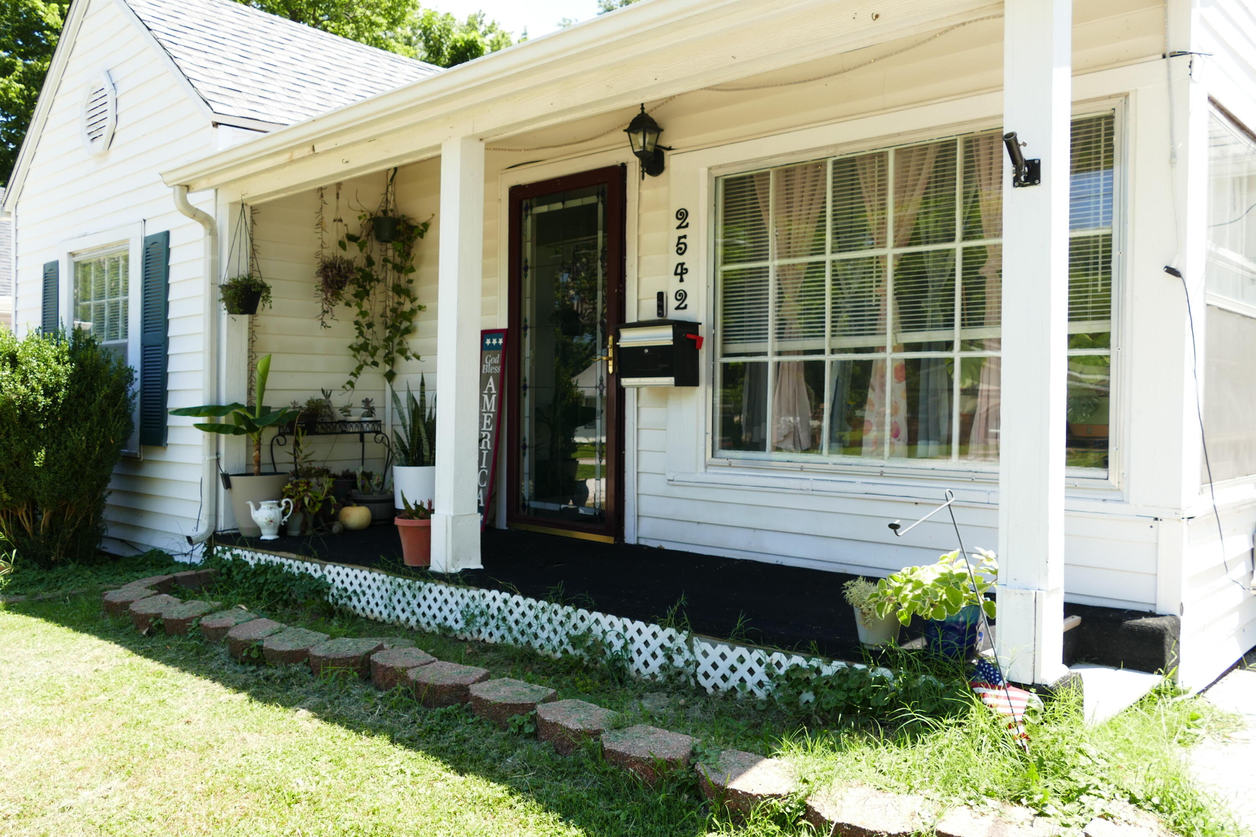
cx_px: 628
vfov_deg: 43.6
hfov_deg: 61.9
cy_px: 418
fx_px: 1047
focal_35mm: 30
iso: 125
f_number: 3
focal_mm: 10.85
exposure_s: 1/400
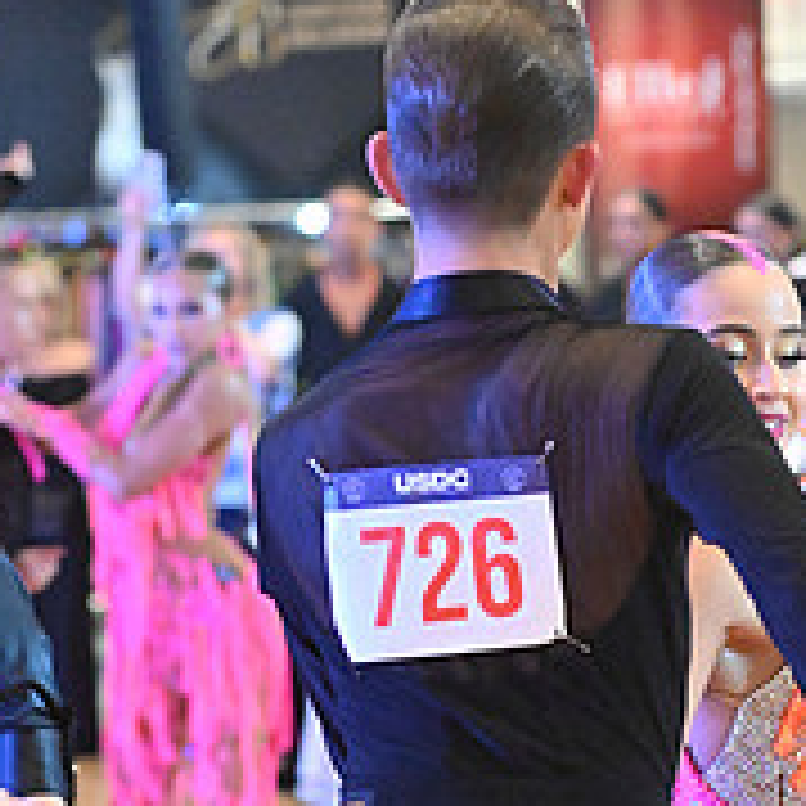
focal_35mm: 330
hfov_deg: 5.3
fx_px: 8693
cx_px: 700
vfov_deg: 5.3
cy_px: 1004
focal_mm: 120
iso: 10000
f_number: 5
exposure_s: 1/400
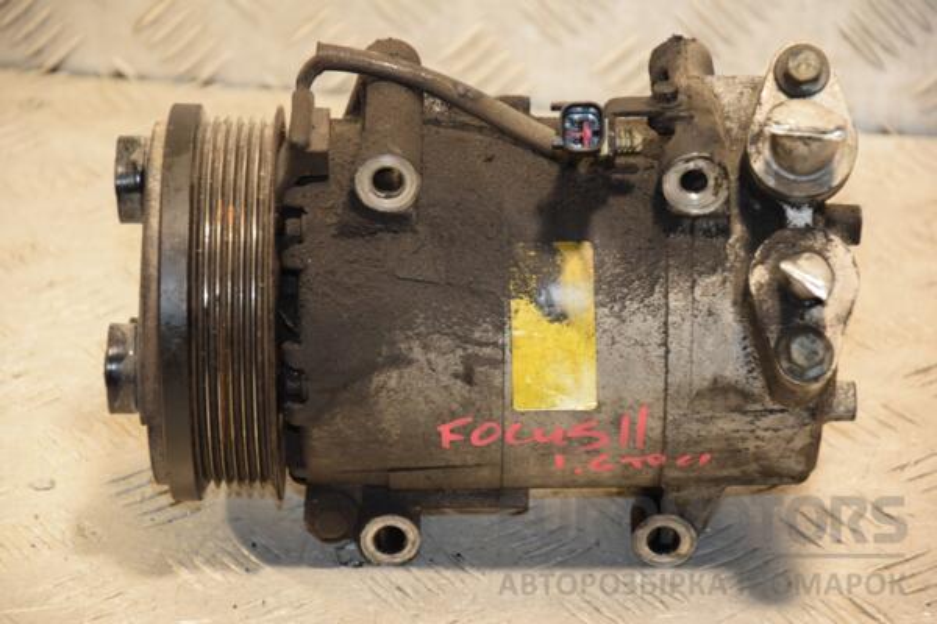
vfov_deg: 8.7
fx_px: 4099
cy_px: 312
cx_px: 468
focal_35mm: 158
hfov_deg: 13.0
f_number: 5.6
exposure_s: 1/100
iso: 800
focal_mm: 105
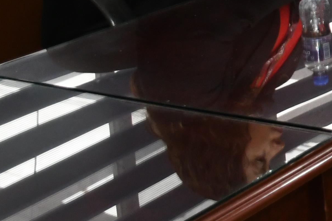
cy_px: -198
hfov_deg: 12.9
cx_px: 662
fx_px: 1282
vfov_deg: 9.3
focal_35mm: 139
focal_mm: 20
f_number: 3.5
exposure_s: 1/100
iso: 1250
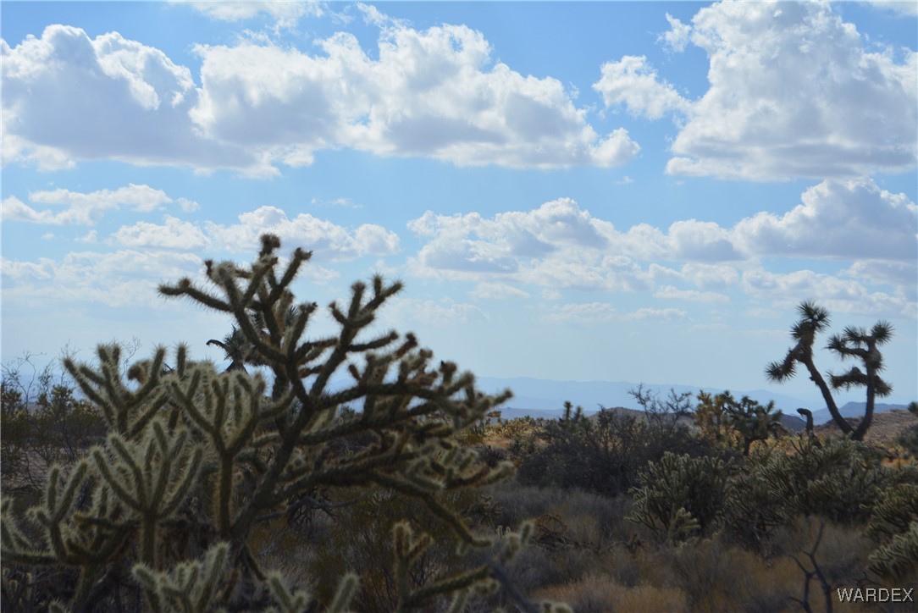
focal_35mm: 82
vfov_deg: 16.6
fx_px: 2105
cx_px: 459
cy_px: 306
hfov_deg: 24.6
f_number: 8
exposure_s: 1/2000
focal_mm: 55
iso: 400
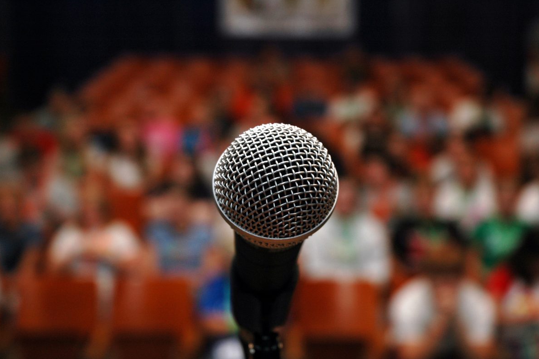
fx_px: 1048
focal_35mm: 70
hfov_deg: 28.8
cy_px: 178
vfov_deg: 19.5
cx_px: 272
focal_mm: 46
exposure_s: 1/60
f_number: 4.5
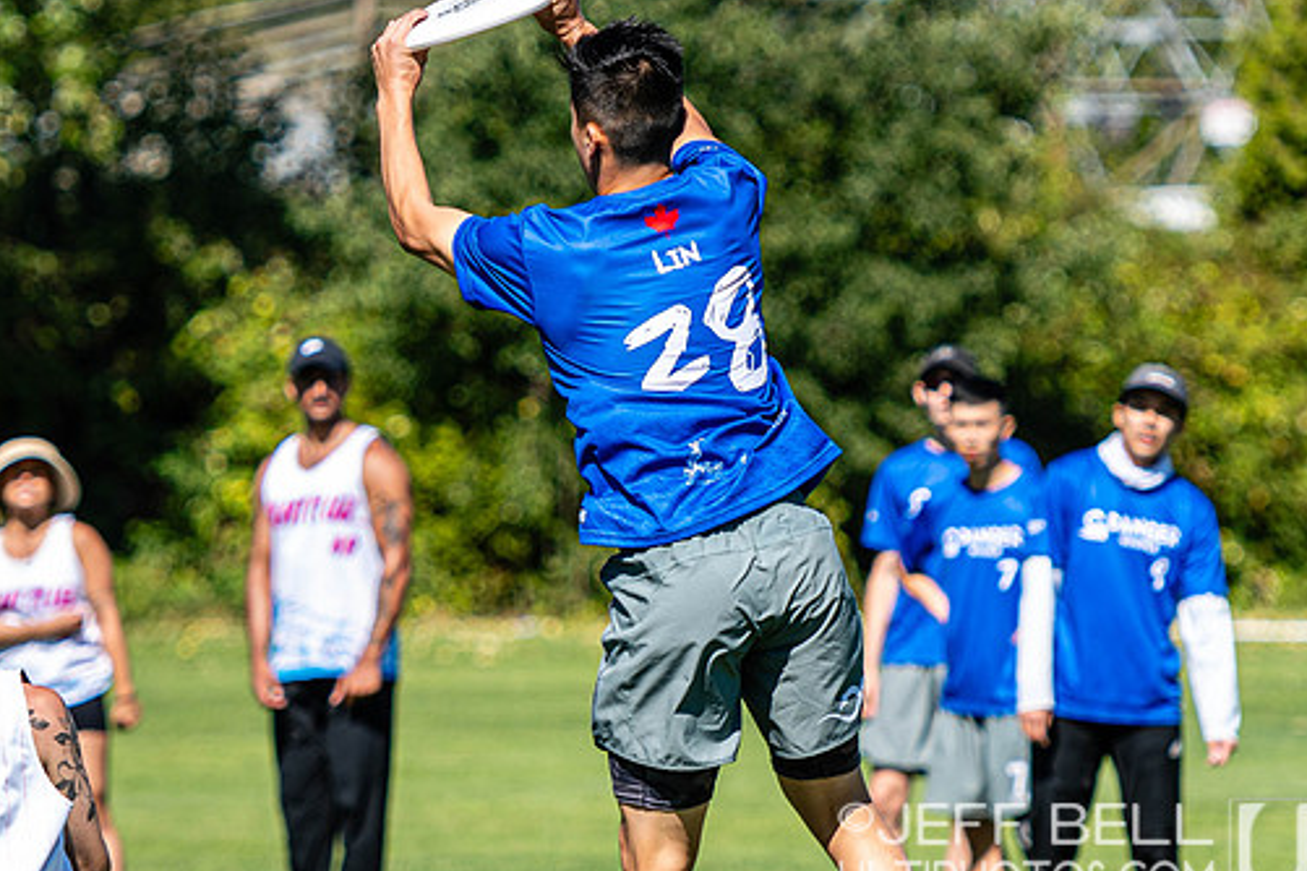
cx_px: 665
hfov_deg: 5.3
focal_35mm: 389
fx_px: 14122
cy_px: 124
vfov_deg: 3.5
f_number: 3.2
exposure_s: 1/1250
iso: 100
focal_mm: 140
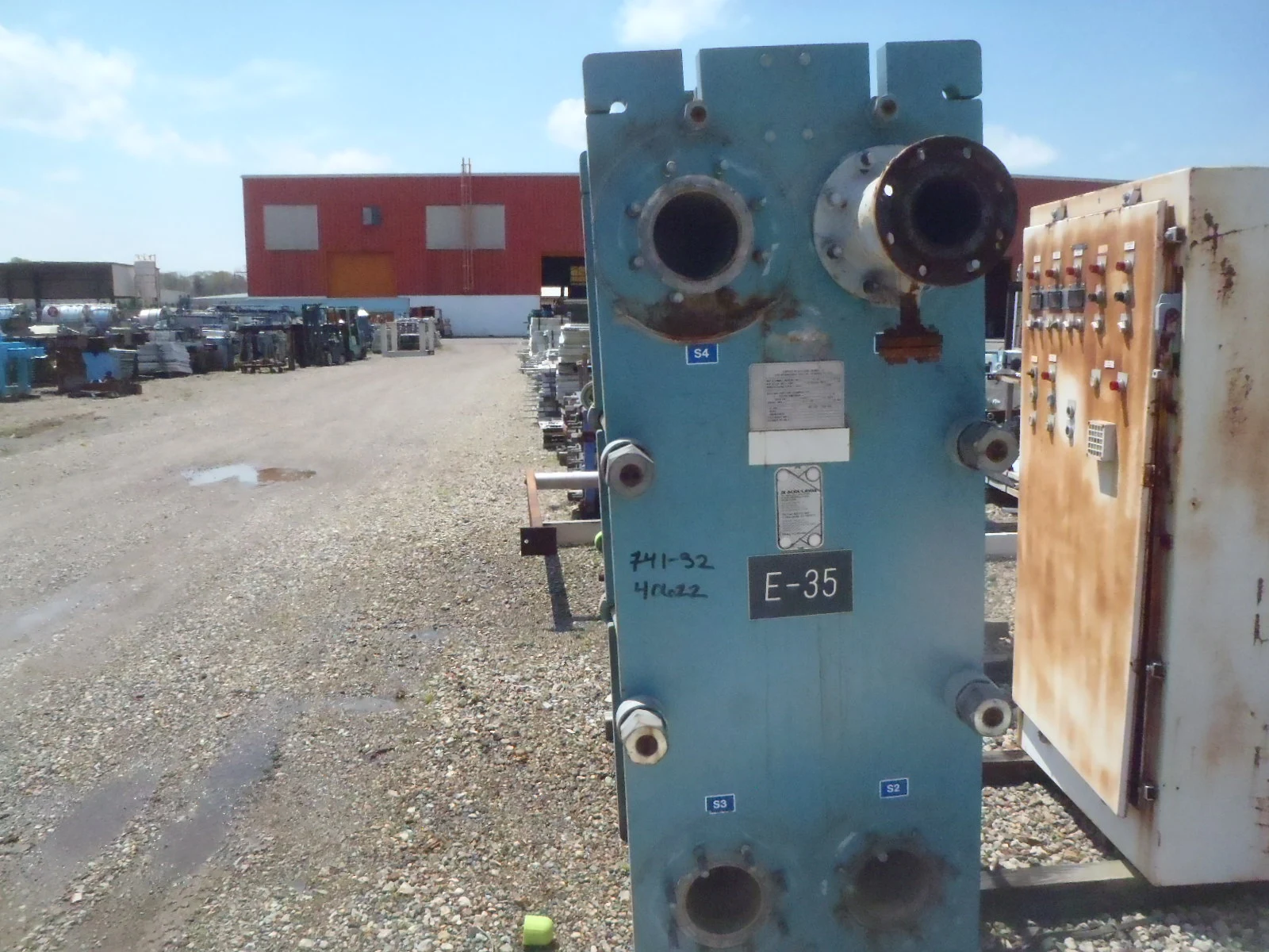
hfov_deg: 63.4
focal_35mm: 28
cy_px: 476
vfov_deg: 49.7
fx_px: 1026
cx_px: 634
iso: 800
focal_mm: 5
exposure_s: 1/800
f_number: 10
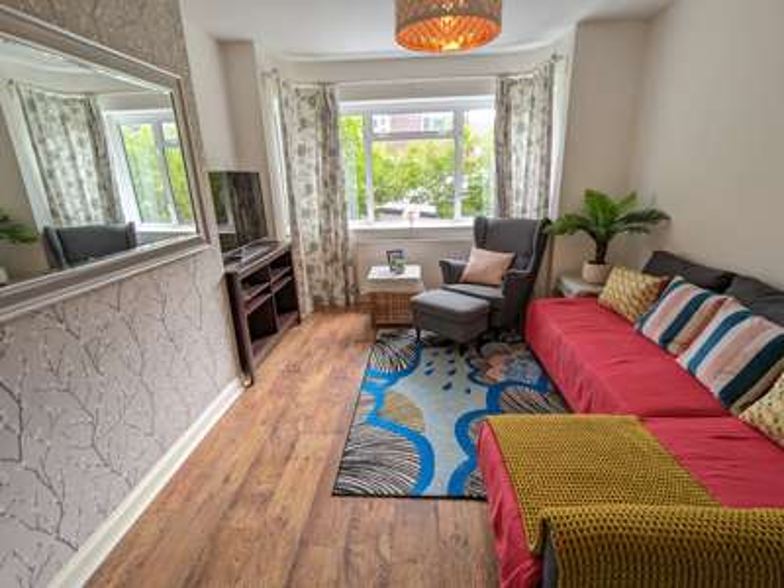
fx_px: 362
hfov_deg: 94.5
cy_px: 294
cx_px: 392
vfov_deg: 78.1
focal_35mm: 16
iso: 120
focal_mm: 2.35
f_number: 2.2
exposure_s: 1/100
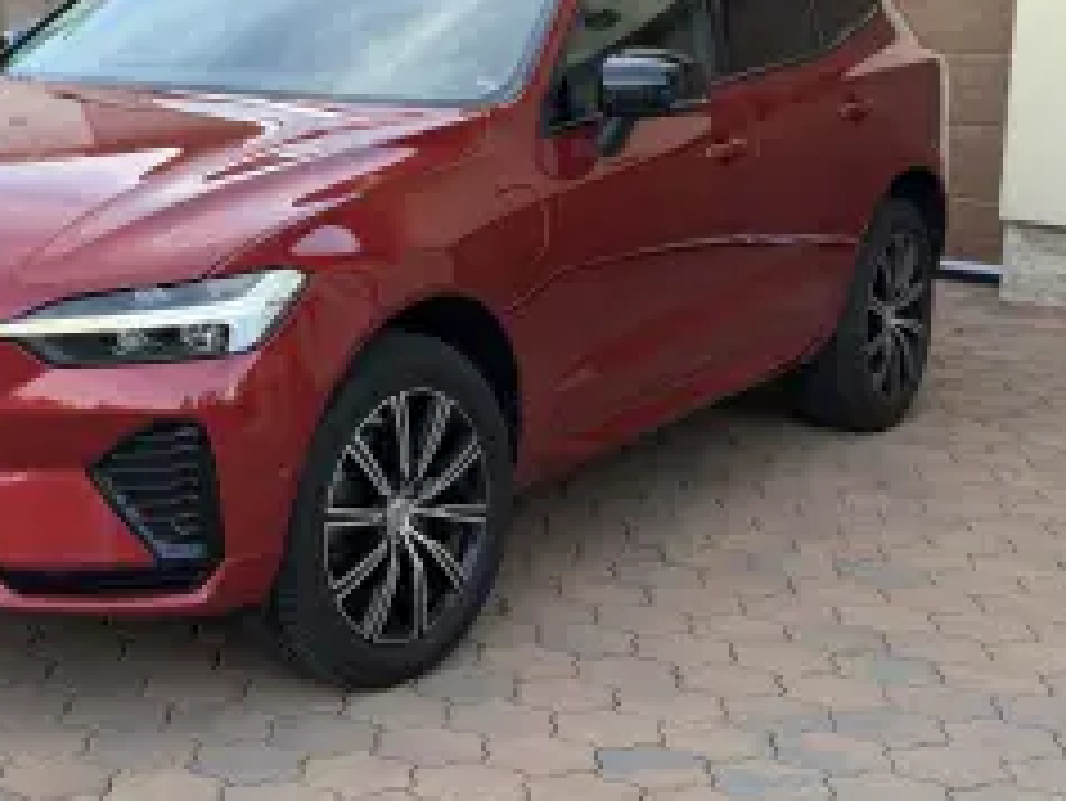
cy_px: 243
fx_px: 2249
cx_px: 279
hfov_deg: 26.4
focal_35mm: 73
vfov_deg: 20.1
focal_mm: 6.76
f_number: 1.78
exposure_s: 1/121
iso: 64
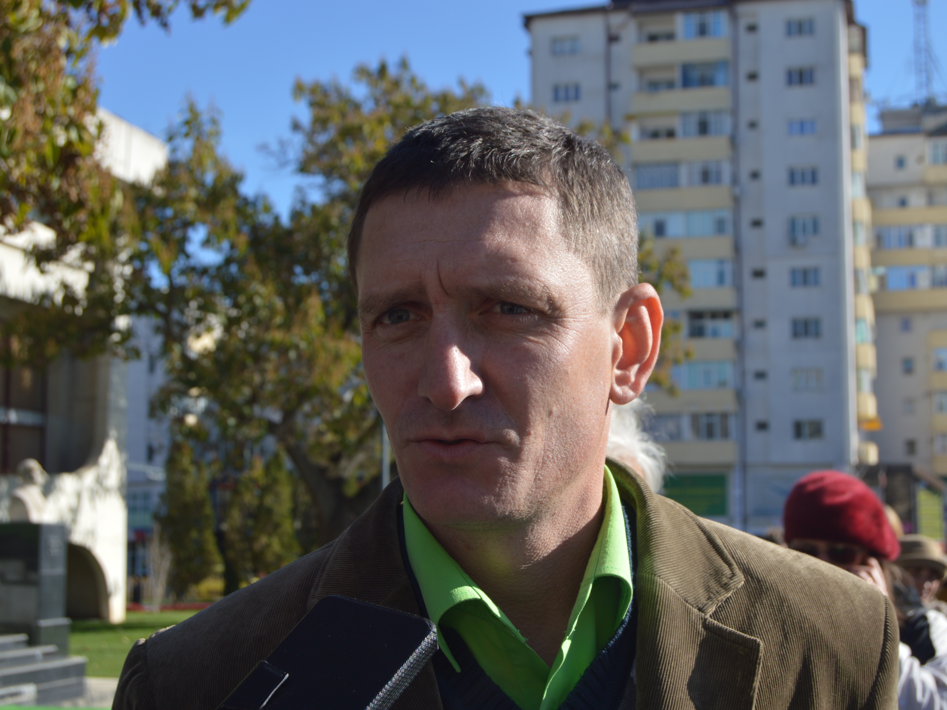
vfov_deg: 25.4
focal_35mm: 58
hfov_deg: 33.5
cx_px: 497
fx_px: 1574
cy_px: 351
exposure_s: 1/200
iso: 100
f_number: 7.1
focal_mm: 35
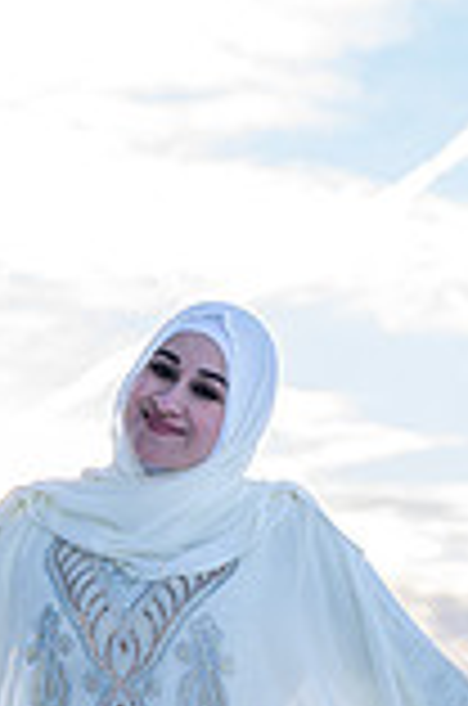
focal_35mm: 201
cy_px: 782
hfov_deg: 6.8
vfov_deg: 10.1
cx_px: 36
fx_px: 3937
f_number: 4.5
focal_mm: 70
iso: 100
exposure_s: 1/125
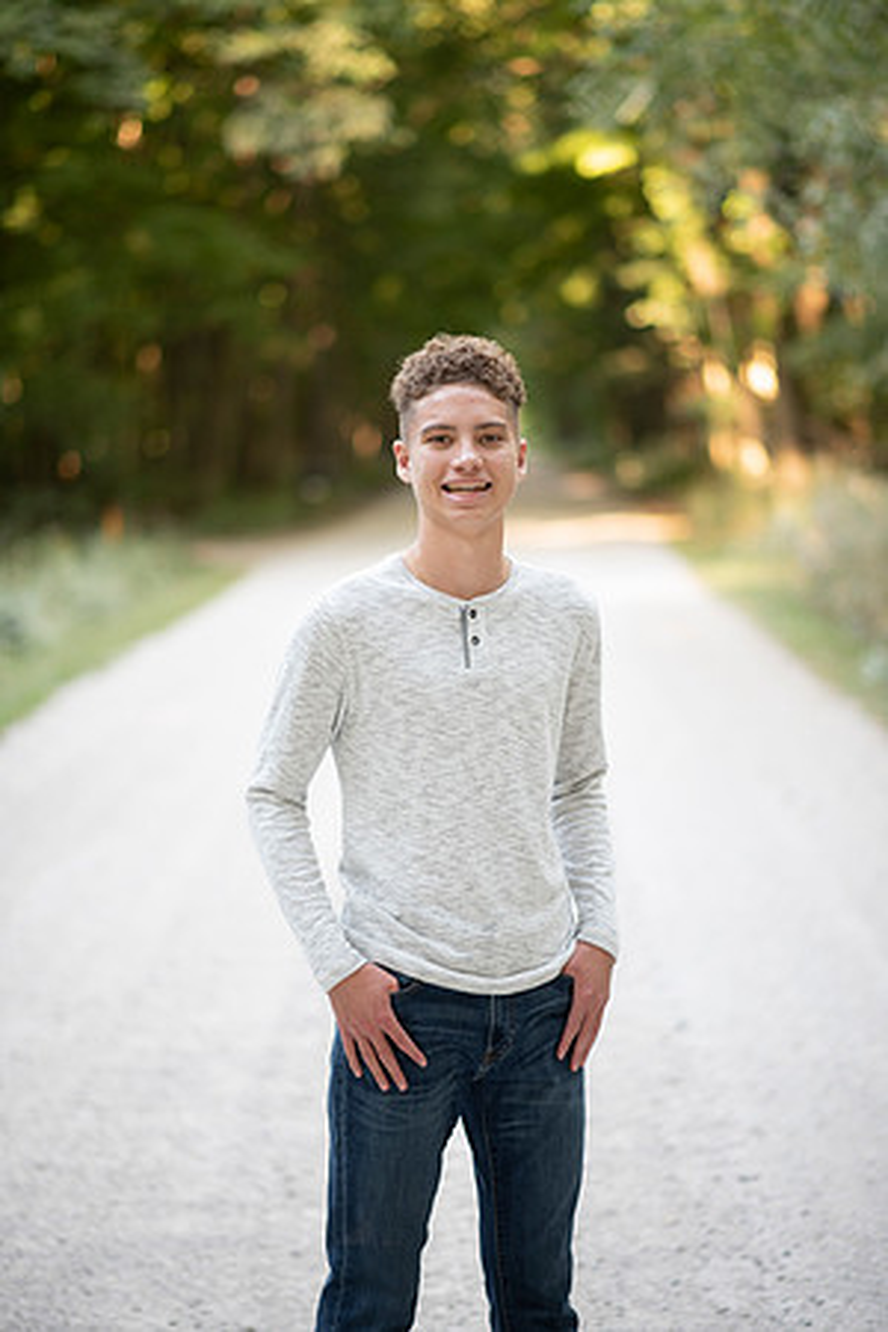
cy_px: 666
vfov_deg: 23.9
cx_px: 444
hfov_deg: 16.1
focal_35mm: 85
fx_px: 3145
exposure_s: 1/160
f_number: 1.8
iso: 250
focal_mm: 85
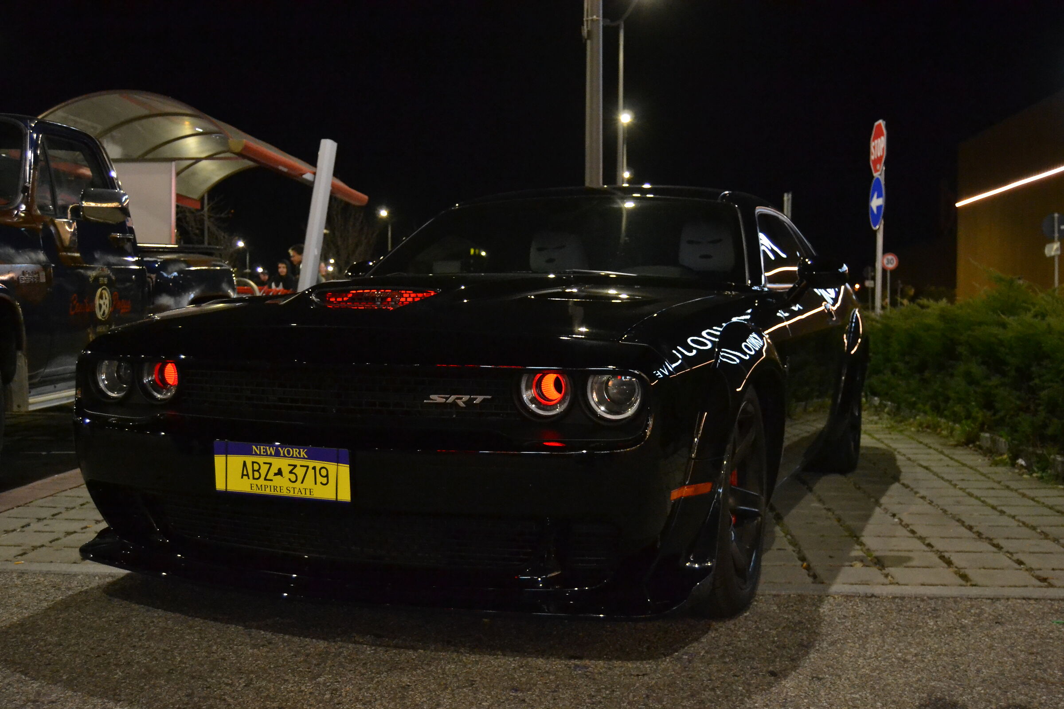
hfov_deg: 49.6
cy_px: 354
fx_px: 1153
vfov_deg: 34.2
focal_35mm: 39
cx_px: 532
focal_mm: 26
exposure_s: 1/30
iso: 3200
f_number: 4
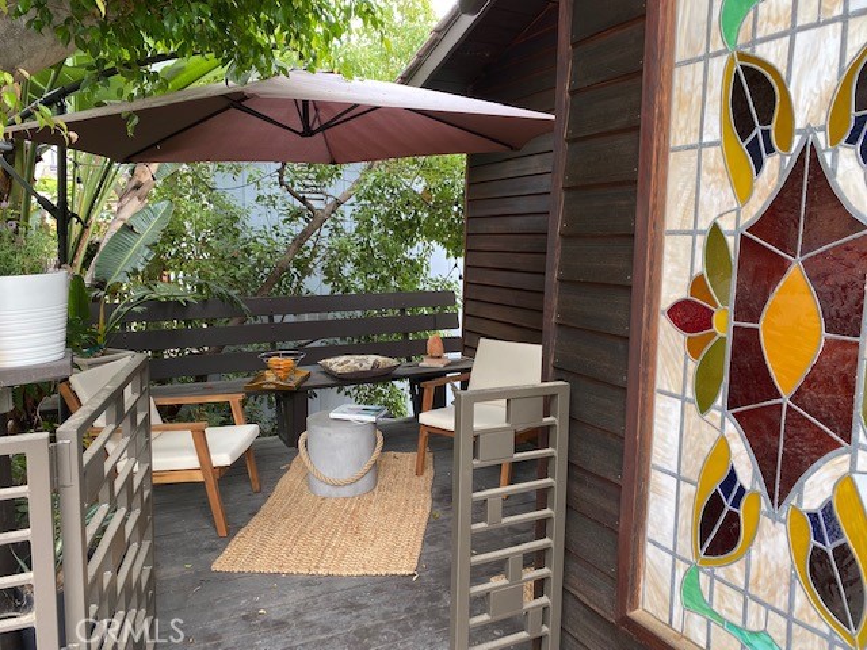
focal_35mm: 26
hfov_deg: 67.3
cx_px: 434
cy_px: 325
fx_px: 651
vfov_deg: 53.1
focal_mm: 4.25
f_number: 1.8
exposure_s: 1/121
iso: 64
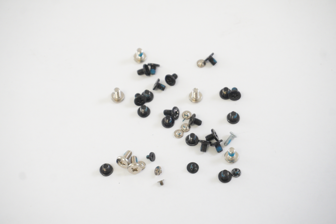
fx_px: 699
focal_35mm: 75
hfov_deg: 27.0
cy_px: 112
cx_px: 168
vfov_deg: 18.1
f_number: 6.3
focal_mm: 50
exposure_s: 1/125
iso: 3200
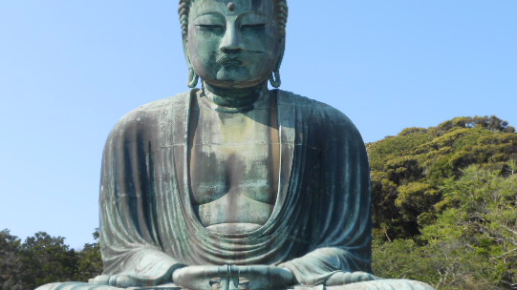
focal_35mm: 49
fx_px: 672
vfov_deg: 24.4
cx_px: 238
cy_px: 137
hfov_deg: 42.1
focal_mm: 6.8
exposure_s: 1/400
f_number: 4.2
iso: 80
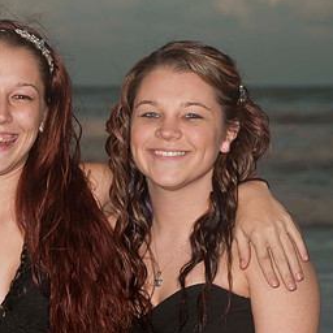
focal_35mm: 216
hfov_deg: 8.1
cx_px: 21
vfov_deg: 8.1
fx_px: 2351
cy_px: 201
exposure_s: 1/160
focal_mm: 75
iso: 100
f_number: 6.3
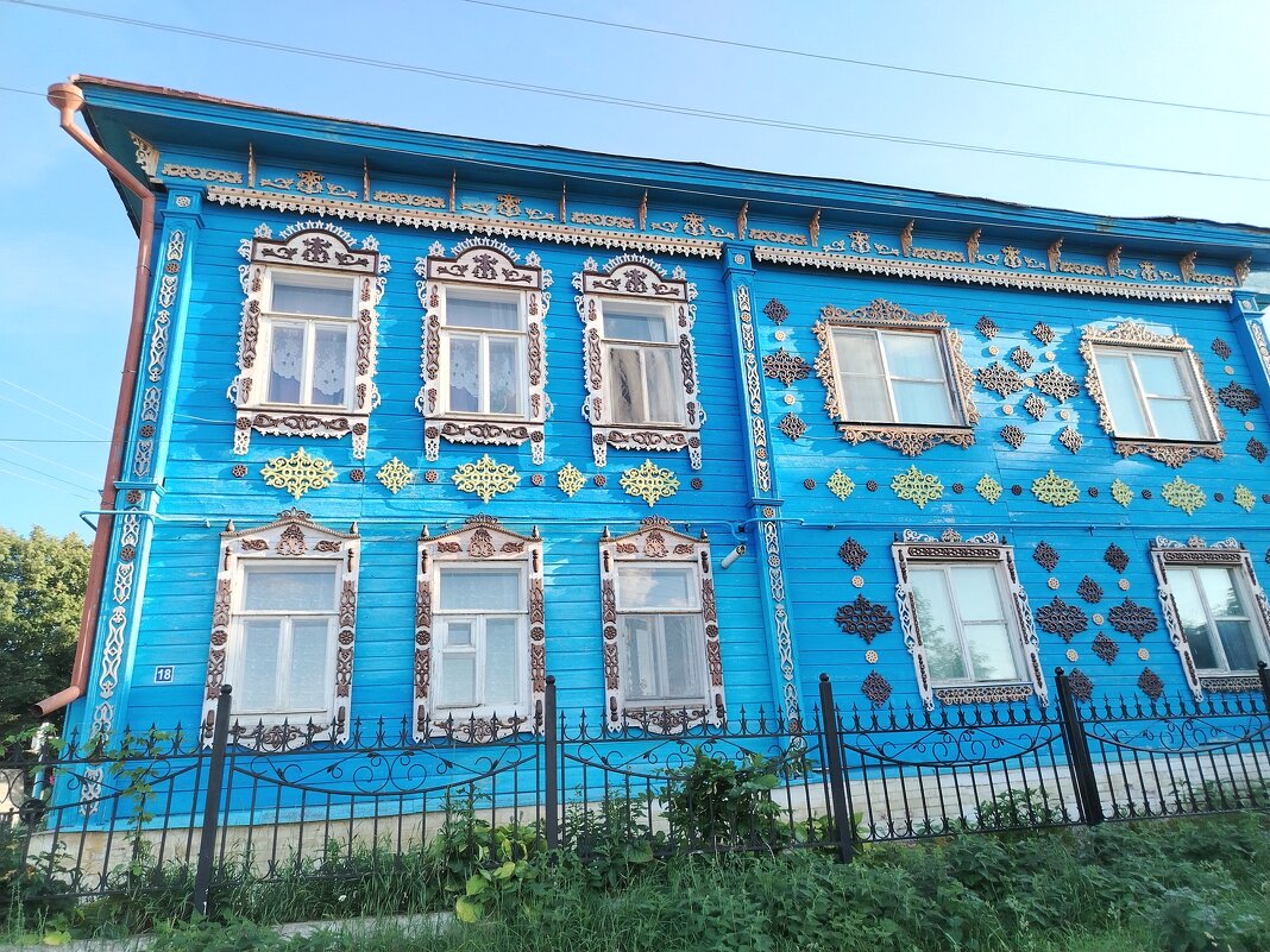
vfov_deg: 56.8
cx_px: 635
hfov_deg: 71.6
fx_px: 881
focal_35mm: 24
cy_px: 476
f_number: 1.75
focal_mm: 5.25
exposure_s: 1/280
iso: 100
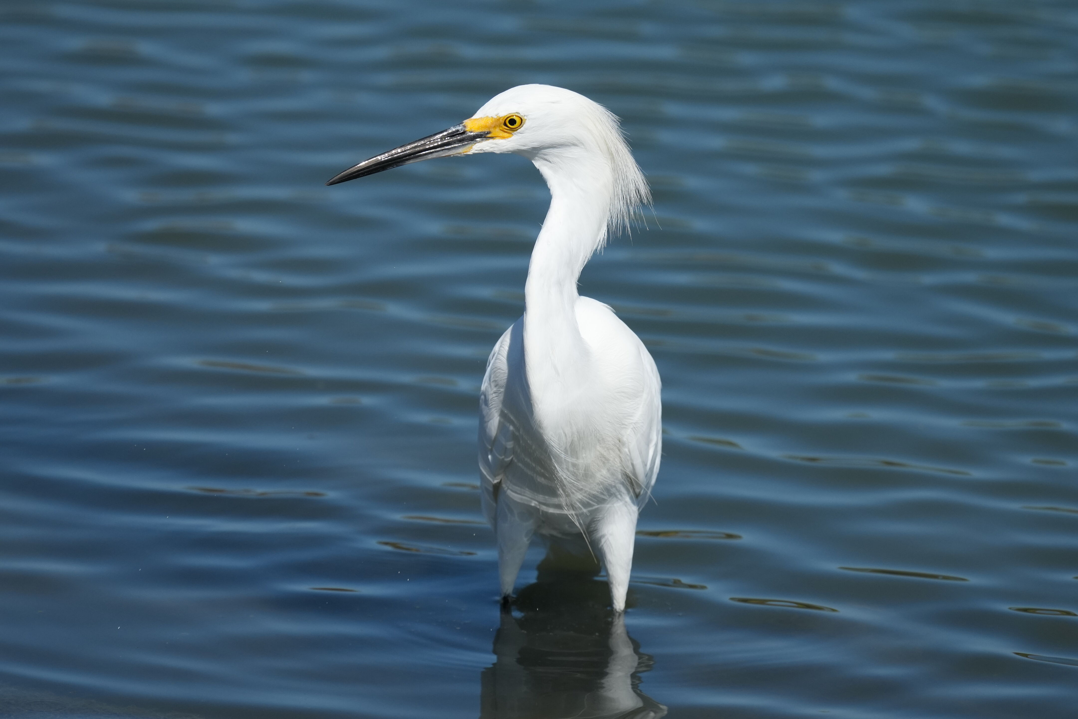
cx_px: 539
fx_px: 25151
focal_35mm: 840
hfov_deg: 2.5
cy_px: 360
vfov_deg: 1.6
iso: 500
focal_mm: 560
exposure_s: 1/2500
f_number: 6.3
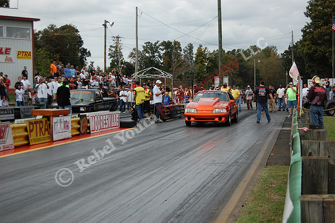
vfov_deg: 21.5
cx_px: 168
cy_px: 112
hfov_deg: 31.9
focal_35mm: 63
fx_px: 586
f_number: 5.3
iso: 360
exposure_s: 1/1000
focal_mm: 42
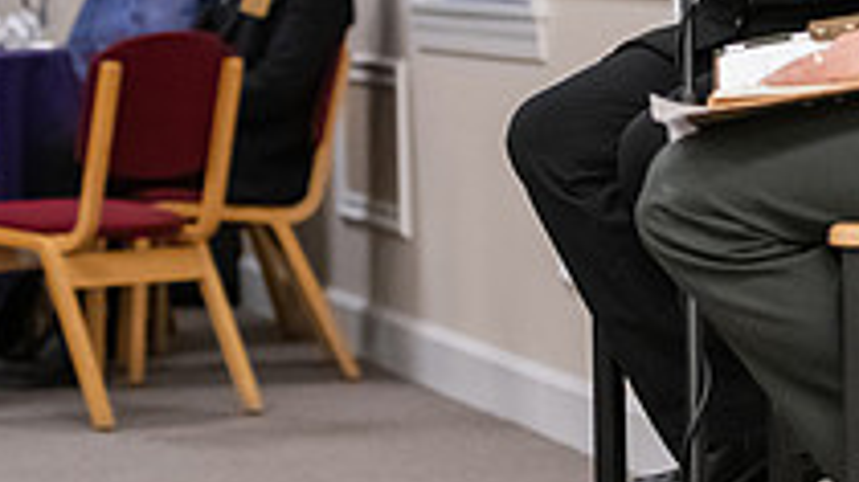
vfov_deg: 6.0
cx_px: 704
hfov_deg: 10.6
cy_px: 31
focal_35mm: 203
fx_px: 4623
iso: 4000
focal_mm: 70
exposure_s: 1/200
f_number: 2.8
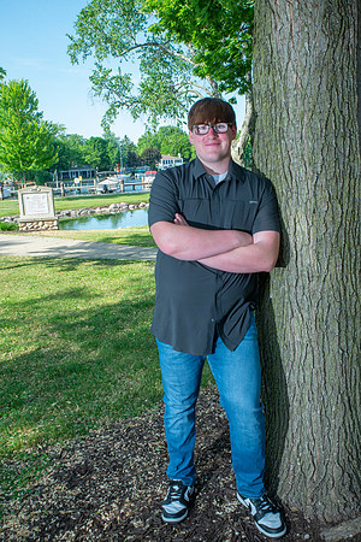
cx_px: 180
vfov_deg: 55.8
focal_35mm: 34
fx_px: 511
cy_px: 271
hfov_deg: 38.9
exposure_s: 1/160
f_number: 11
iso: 320
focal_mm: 34
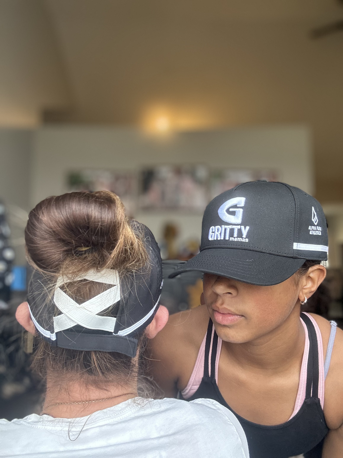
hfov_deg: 46.8
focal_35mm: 30
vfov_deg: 60.0
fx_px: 396
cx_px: 172
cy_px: 229
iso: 160
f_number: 1.9
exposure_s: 1/60
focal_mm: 2.69
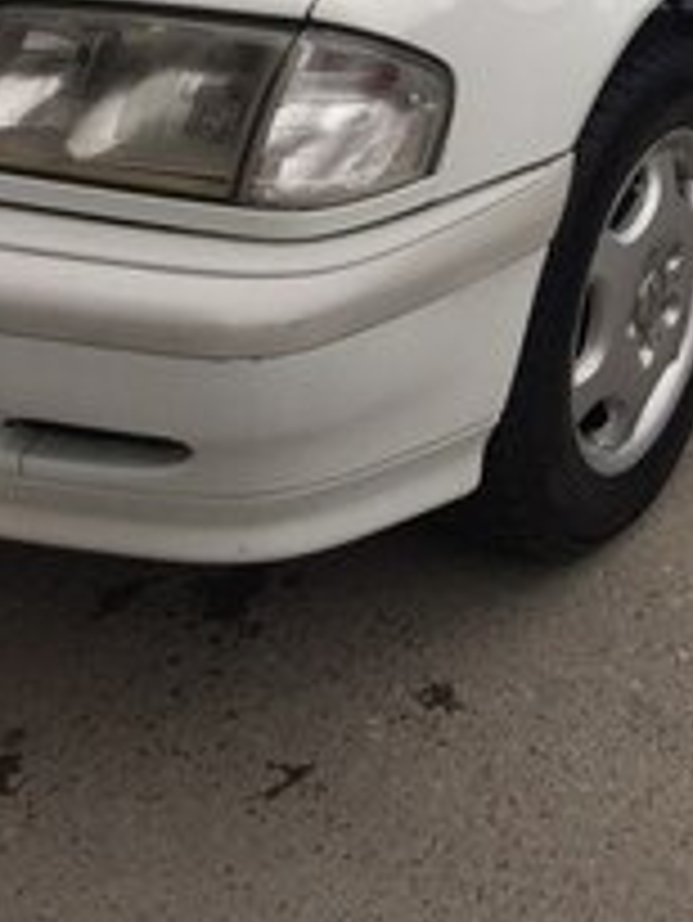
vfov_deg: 26.0
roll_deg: -4.7
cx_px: 752
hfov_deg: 20.1
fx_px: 1867
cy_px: -40
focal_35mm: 70
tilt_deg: -17.8
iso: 32
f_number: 2.2
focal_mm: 4.15
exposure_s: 1/208
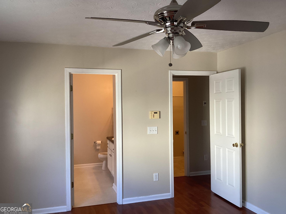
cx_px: 143
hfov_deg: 58.4
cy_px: 107
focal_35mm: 31
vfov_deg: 45.4
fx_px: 256
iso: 125
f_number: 2.4
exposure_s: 1/60
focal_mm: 3.3
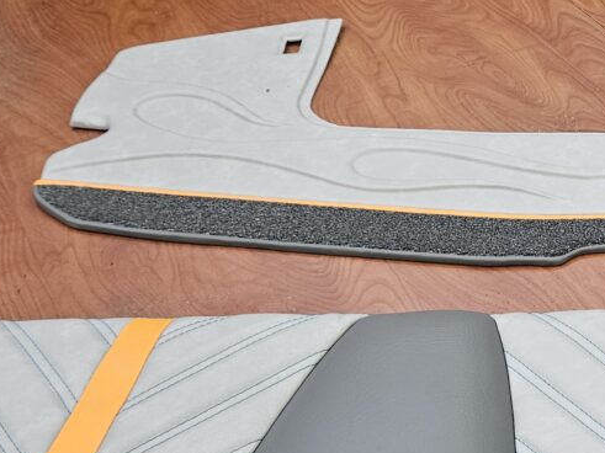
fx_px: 1258
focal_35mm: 72
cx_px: 731
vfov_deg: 20.4
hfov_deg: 24.4
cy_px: 294
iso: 160
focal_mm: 5.4
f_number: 1.8
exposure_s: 1/120
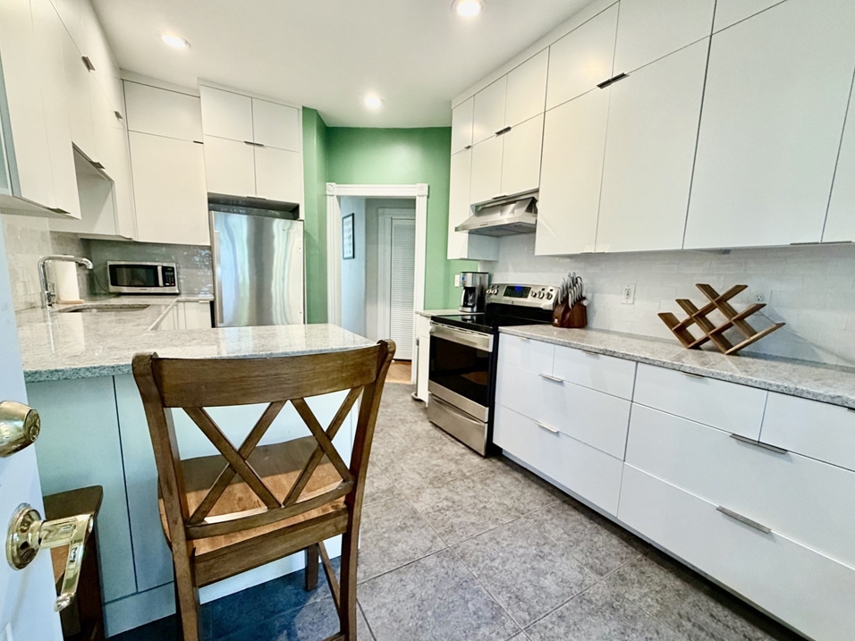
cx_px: 436
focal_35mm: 15
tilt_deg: -9.7
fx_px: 370
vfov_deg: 81.7
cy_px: 337
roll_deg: -1.9
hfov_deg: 98.2
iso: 250
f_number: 2.2
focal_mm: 2.22
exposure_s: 1/60
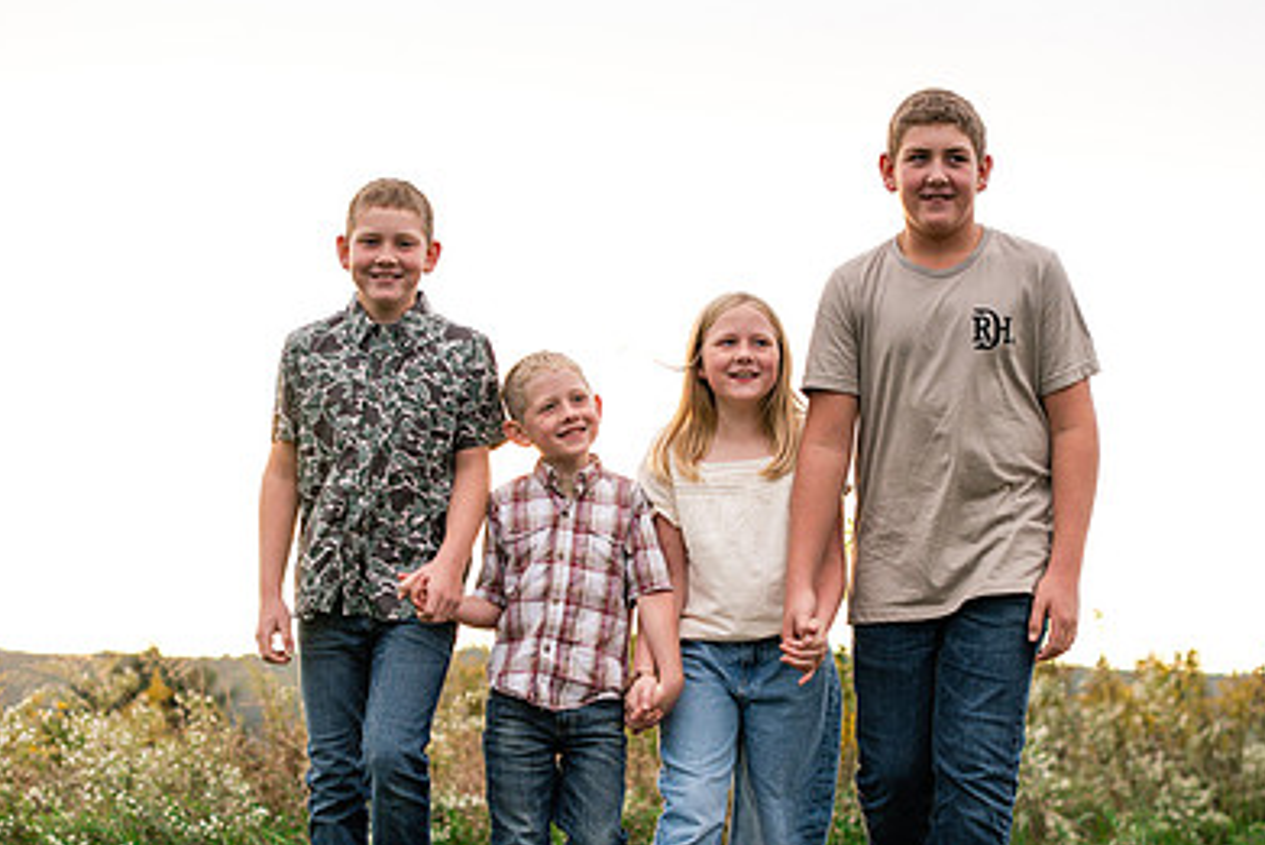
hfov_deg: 16.3
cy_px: 536
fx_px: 4429
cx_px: 660
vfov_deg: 10.9
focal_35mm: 126
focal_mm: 85
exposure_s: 1/250
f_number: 3.2
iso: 640
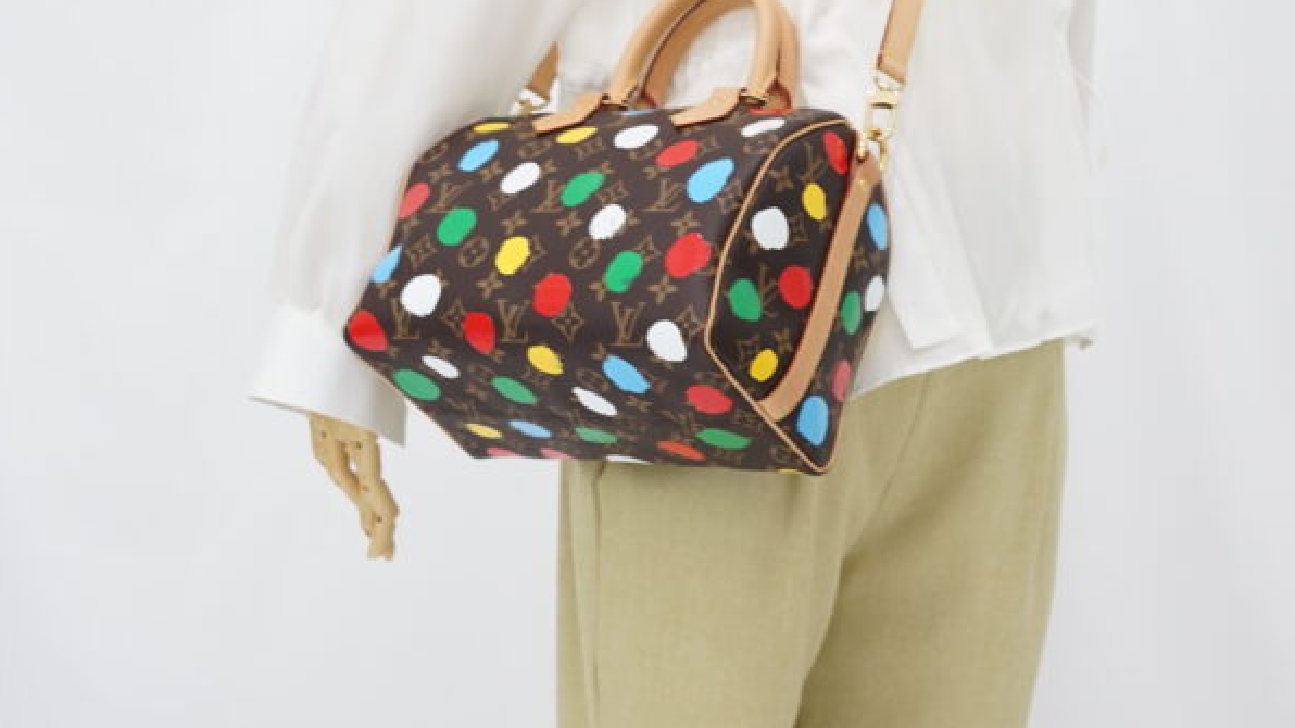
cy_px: 215
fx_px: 3090
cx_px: 718
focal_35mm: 90
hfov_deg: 23.7
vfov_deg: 13.4
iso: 640
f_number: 6.3
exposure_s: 1/8
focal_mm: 50
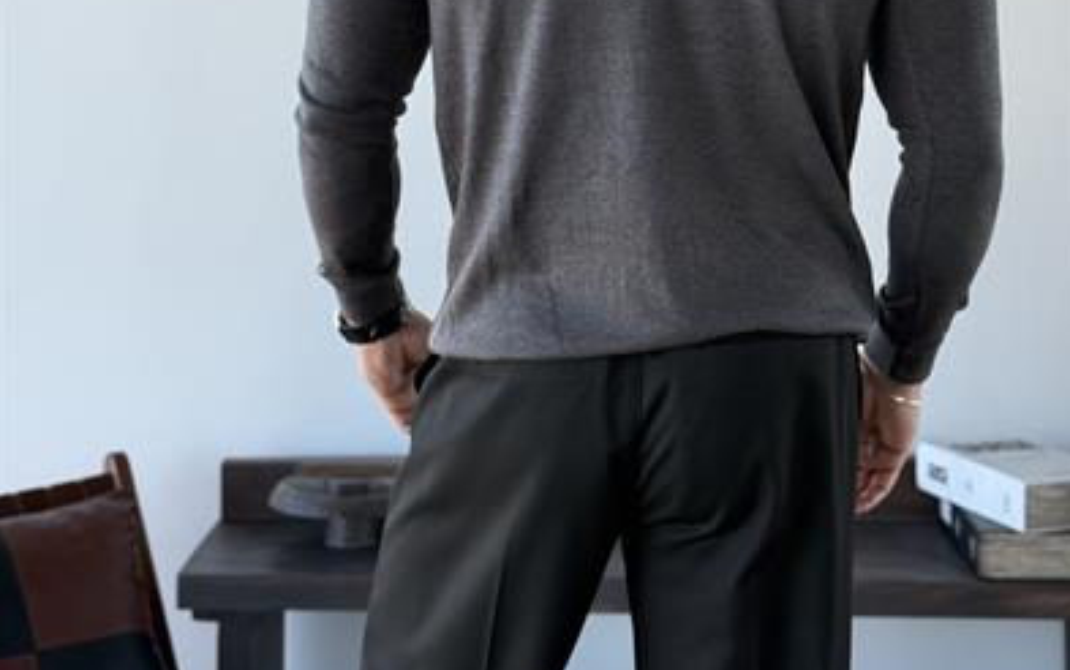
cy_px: 34
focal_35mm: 69
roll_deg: +0.0
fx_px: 2013
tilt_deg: -0.2
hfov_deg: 29.8
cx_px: 542
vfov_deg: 18.5
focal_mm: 6.76
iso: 80
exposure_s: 1/233
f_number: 1.78
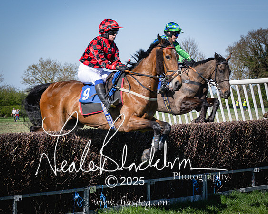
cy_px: 79
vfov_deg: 10.8
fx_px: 1128
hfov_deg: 13.3
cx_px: 287
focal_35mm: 142
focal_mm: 70
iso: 200
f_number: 5
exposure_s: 1/1600
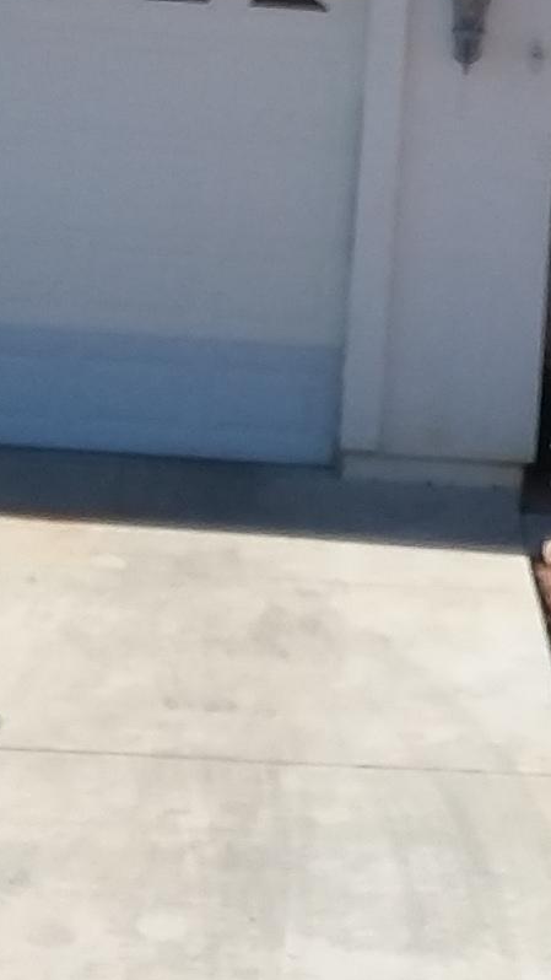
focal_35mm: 102
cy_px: -49
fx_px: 2649
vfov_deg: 20.2
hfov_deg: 11.8
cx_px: 472
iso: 40
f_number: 1.9
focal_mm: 2.47
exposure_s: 1/1099
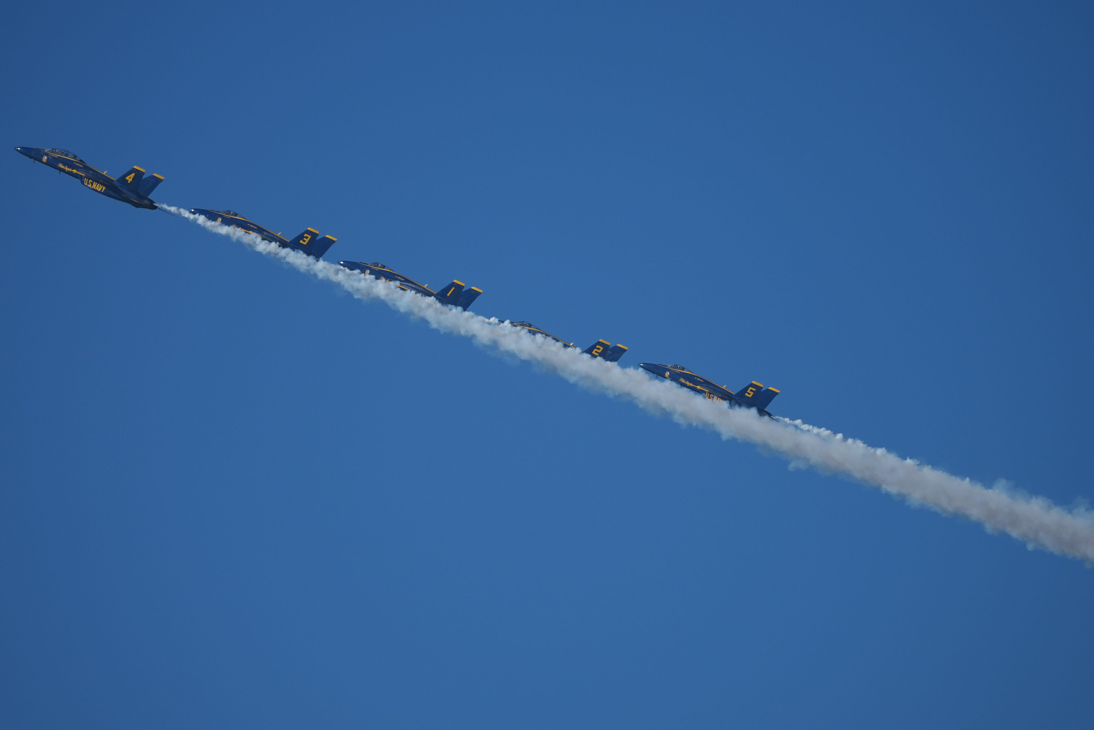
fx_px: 14434
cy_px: 365
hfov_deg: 4.3
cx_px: 547
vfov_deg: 2.9
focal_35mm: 475
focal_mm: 317
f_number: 4.5
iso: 200
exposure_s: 1/3200
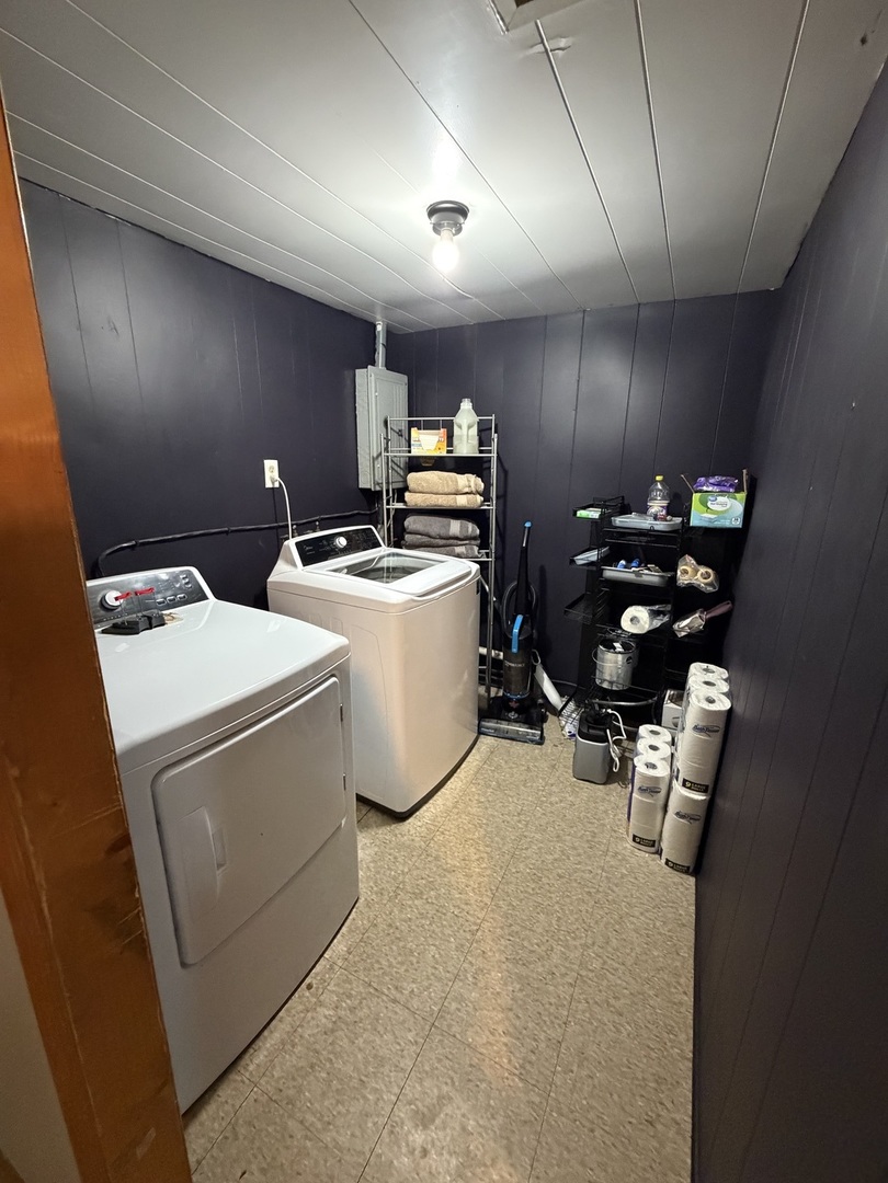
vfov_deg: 102.1
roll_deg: -0.6
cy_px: 592
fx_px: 479
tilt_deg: -15.7
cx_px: 444
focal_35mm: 14
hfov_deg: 85.7
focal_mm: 2.22
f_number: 2.2
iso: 1000
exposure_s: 1/60
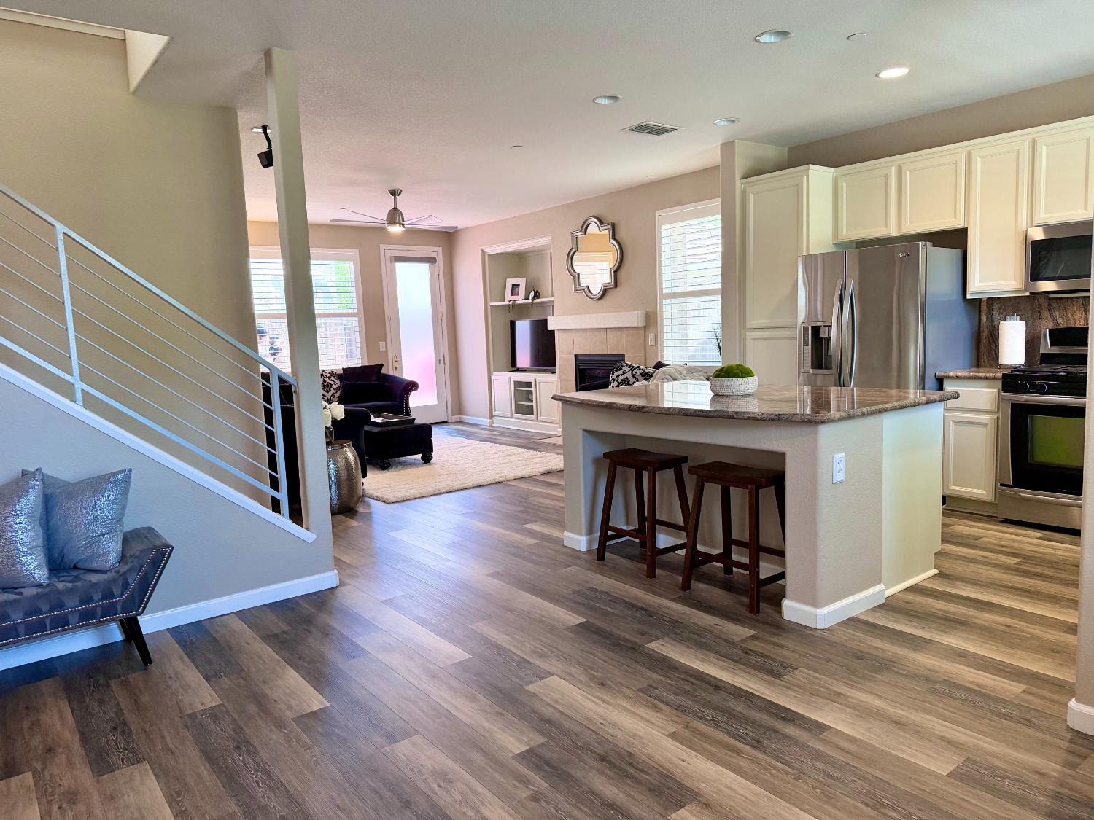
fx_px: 758
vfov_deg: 56.8
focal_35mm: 24
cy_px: 410
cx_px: 547
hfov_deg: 71.6
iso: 320
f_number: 1.78
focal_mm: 6.76
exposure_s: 1/120
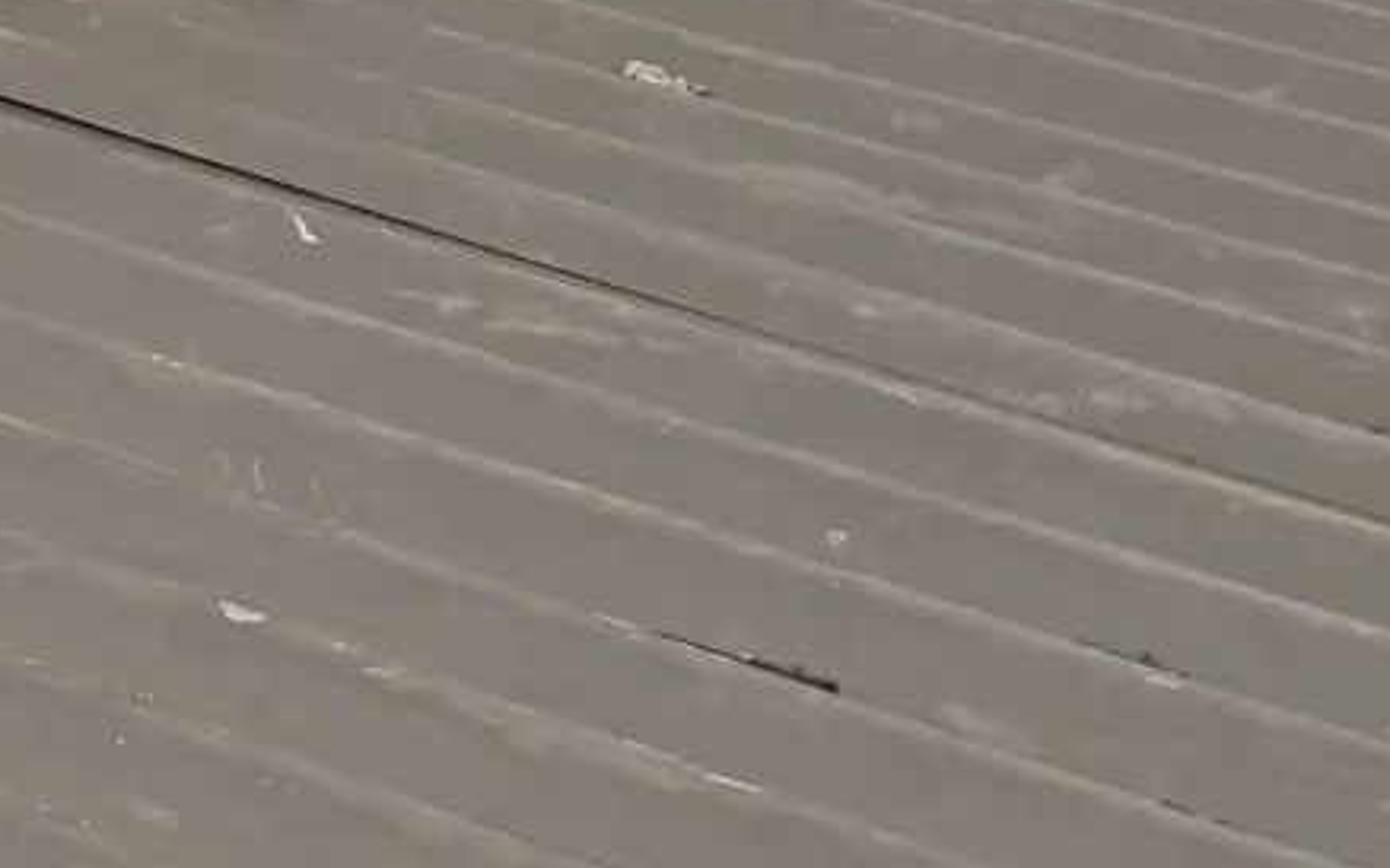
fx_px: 5644
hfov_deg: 11.5
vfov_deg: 8.2
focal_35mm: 149
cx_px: -2010
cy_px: -1164
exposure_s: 1/4167
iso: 80
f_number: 1.78
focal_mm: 6.76
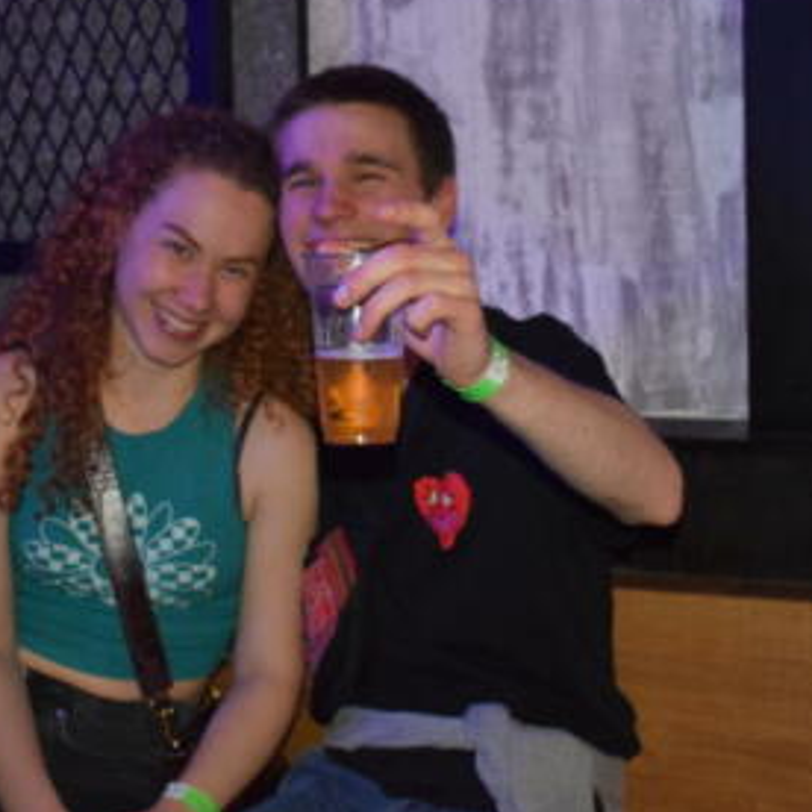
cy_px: 328
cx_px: 368
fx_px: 1964
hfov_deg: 23.4
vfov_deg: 23.3
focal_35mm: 74
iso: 3200
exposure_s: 1/60
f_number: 4.5
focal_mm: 32
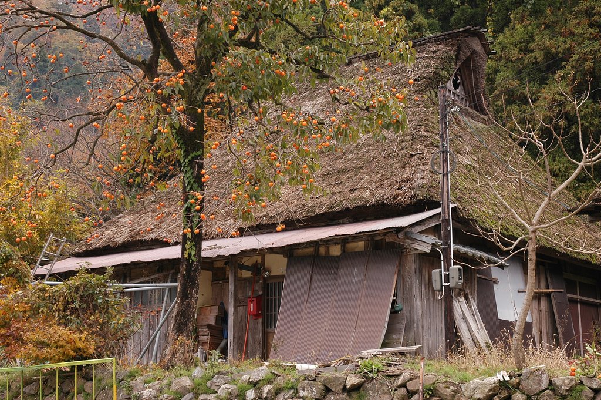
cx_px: 300
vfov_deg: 18.2
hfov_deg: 27.0
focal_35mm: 75
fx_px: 1251
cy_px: 200
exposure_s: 1/10
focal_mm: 50
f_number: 13
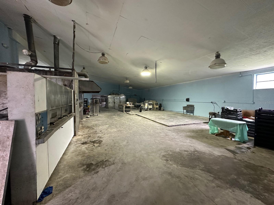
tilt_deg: -3.2
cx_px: 137
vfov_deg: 85.7
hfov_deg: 102.1
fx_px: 111
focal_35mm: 14
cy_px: 102
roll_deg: -0.7
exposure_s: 1/60
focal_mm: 2.22
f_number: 2.2
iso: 500
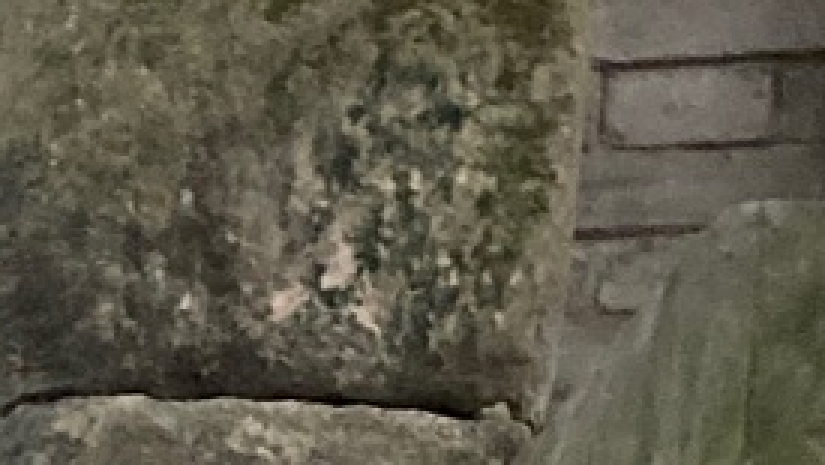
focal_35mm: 206
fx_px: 4509
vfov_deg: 5.3
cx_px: -1149
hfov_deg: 9.3
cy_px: 1785
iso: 640
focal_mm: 4.25
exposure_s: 1/30
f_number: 1.8
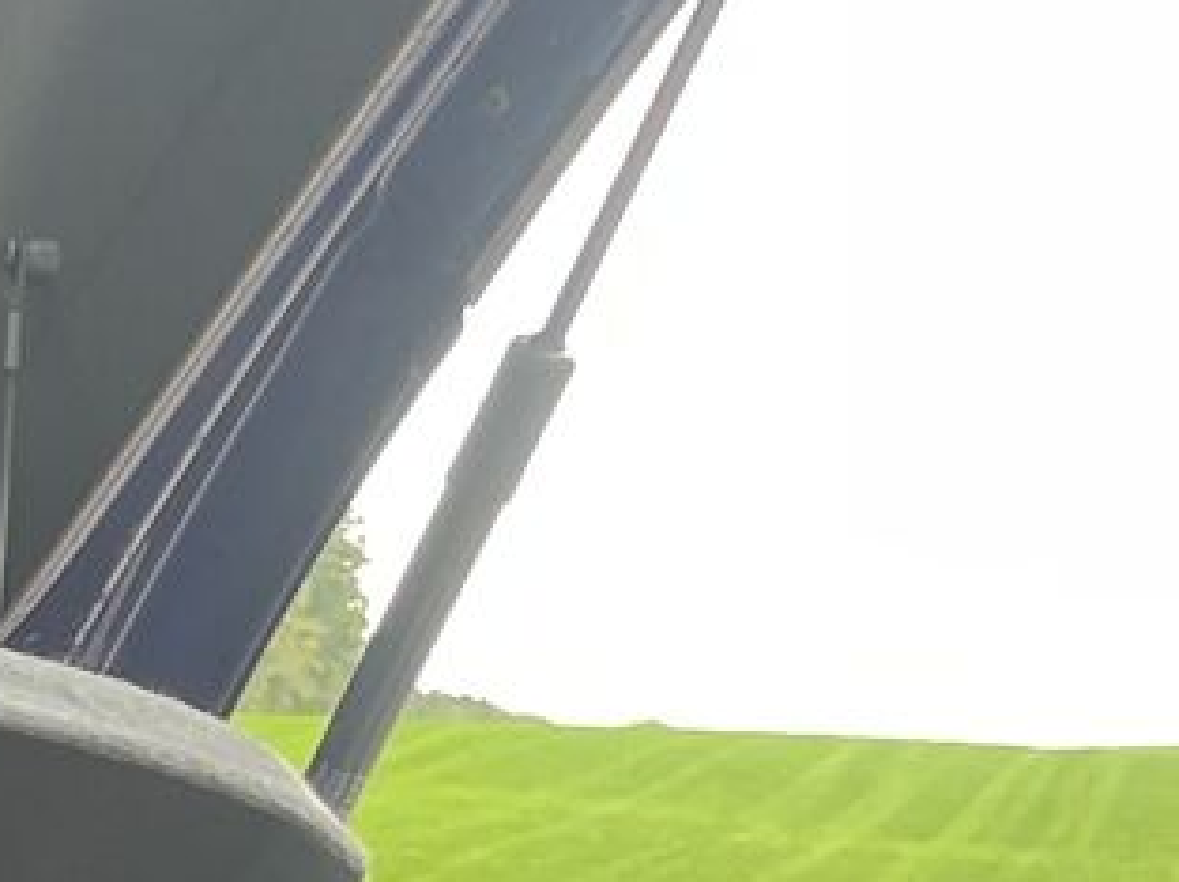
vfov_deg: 9.0
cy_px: 2397
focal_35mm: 142
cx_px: -1603
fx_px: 4831
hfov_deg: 11.6
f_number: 1.6
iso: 32
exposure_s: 1/121
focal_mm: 4.2
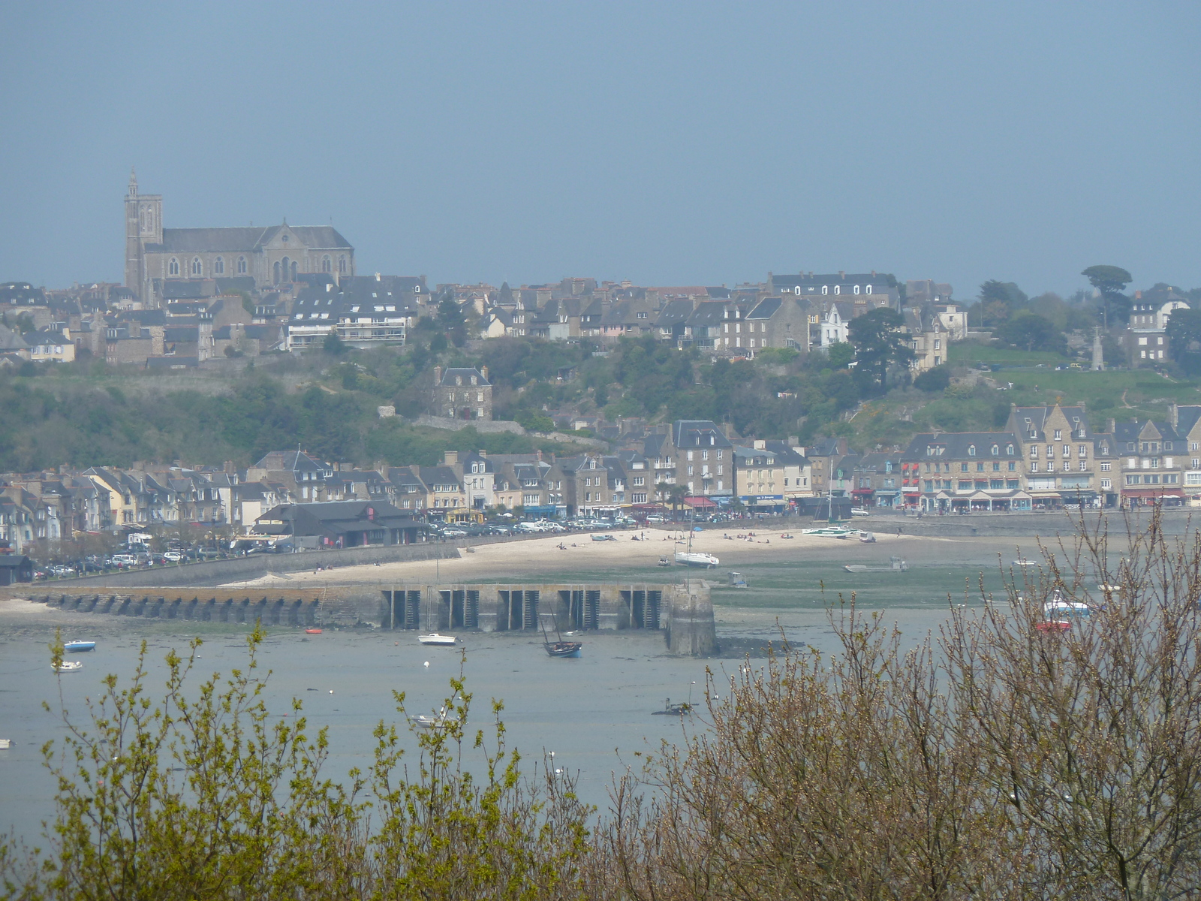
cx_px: 600
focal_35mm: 225
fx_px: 7806
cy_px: 450
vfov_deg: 6.6
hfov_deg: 8.8
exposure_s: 1/400
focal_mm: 37
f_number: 5.6
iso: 80
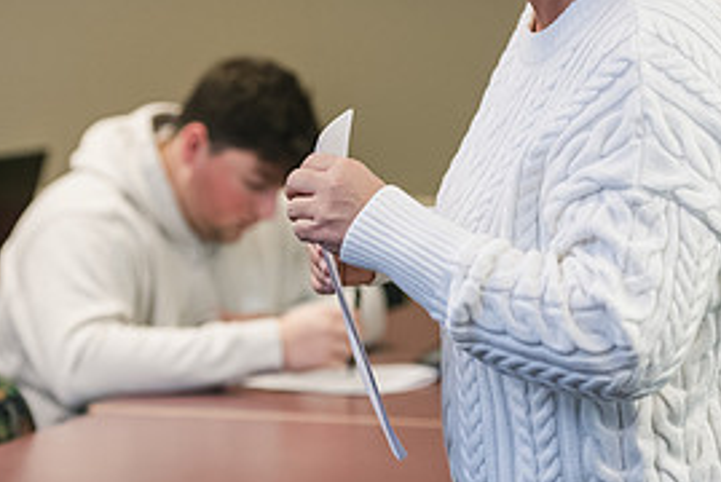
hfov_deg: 10.6
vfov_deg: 7.1
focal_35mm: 194
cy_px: 87
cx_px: 327
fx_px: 3890
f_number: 3.2
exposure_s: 1/200
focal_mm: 90
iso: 1600
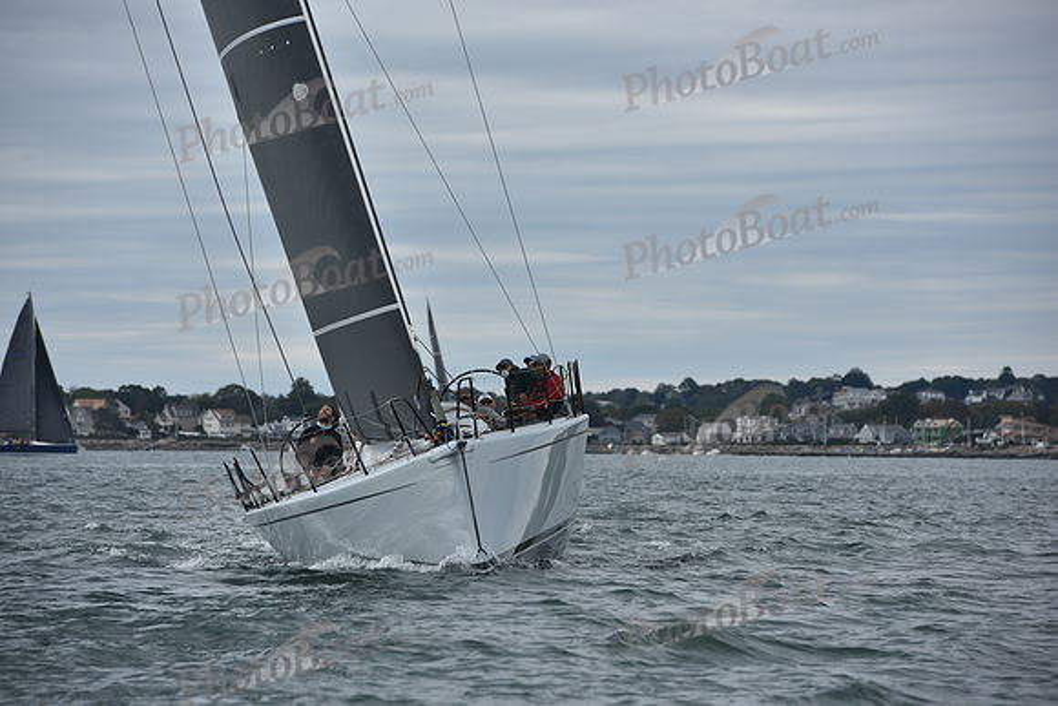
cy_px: 353
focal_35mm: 200
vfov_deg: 6.9
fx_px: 5879
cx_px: 529
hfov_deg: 10.3
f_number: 7.1
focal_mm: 200
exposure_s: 1/1000
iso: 400
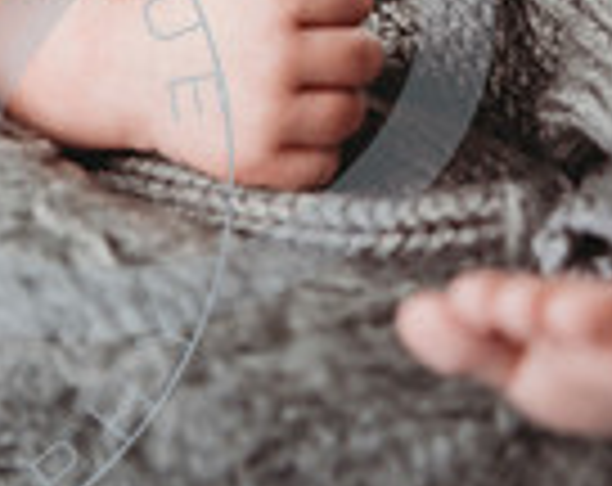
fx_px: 1969
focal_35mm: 109
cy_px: -171
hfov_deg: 17.3
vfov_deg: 13.5
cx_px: 18
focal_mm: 35
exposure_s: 1/125
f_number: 2.8
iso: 200
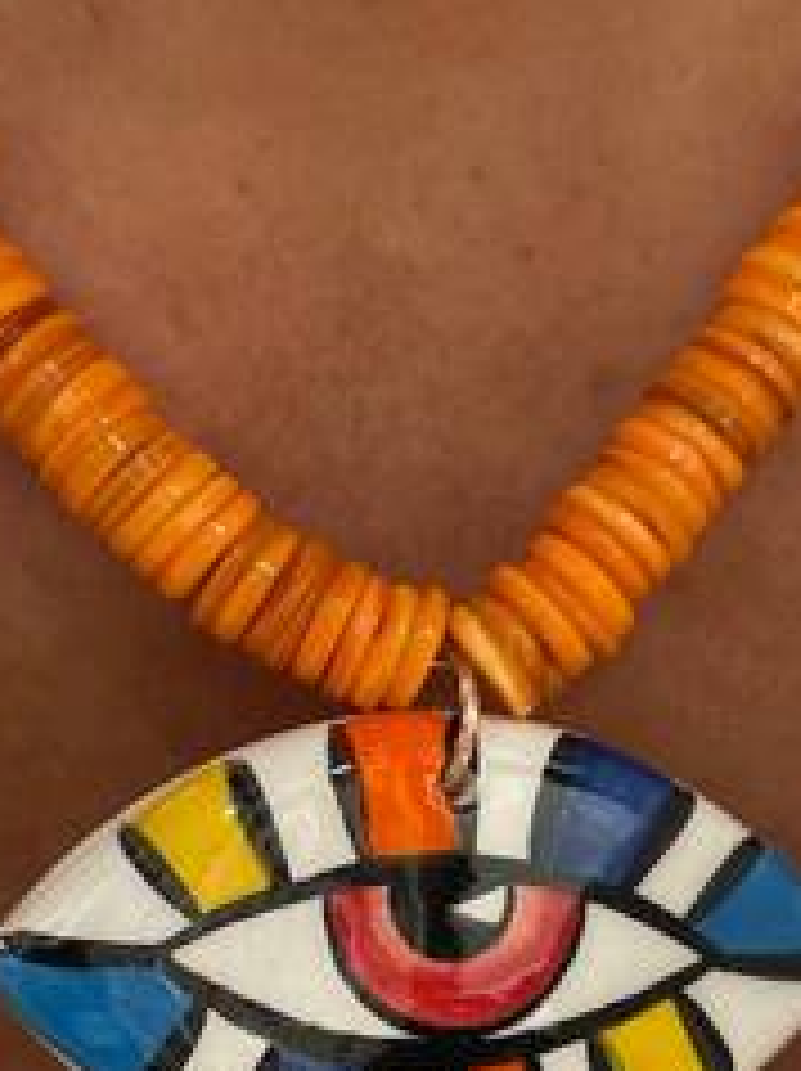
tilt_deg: +0.1
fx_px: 2164
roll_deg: +0.9
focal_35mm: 70
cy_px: 706
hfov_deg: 21.0
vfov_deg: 27.6
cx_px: 454
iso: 125
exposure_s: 1/100
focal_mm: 4.2
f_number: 1.6
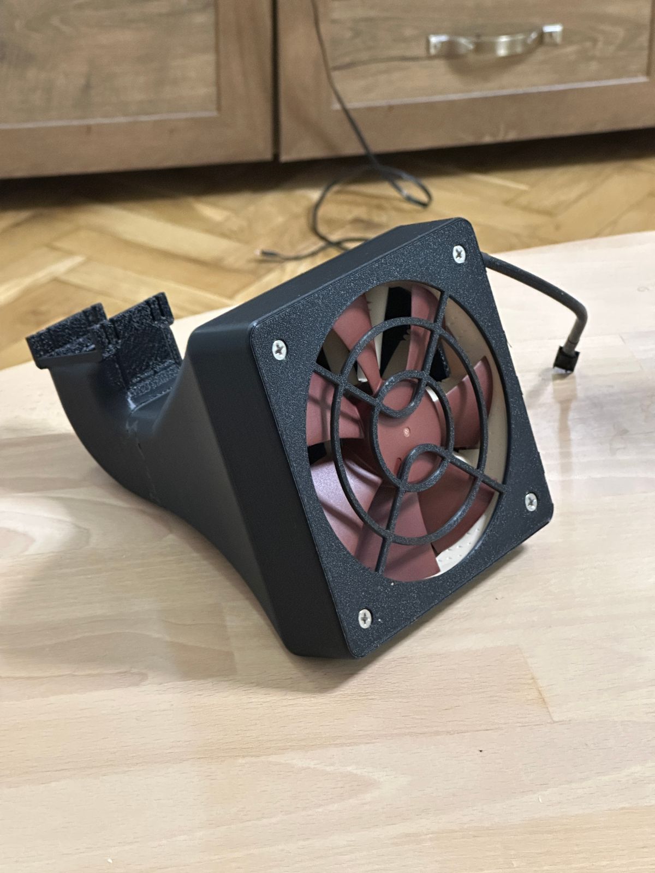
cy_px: 436
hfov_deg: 19.1
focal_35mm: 77
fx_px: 1943
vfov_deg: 25.3
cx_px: 328
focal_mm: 9
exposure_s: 1/34
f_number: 2.8
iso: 1250
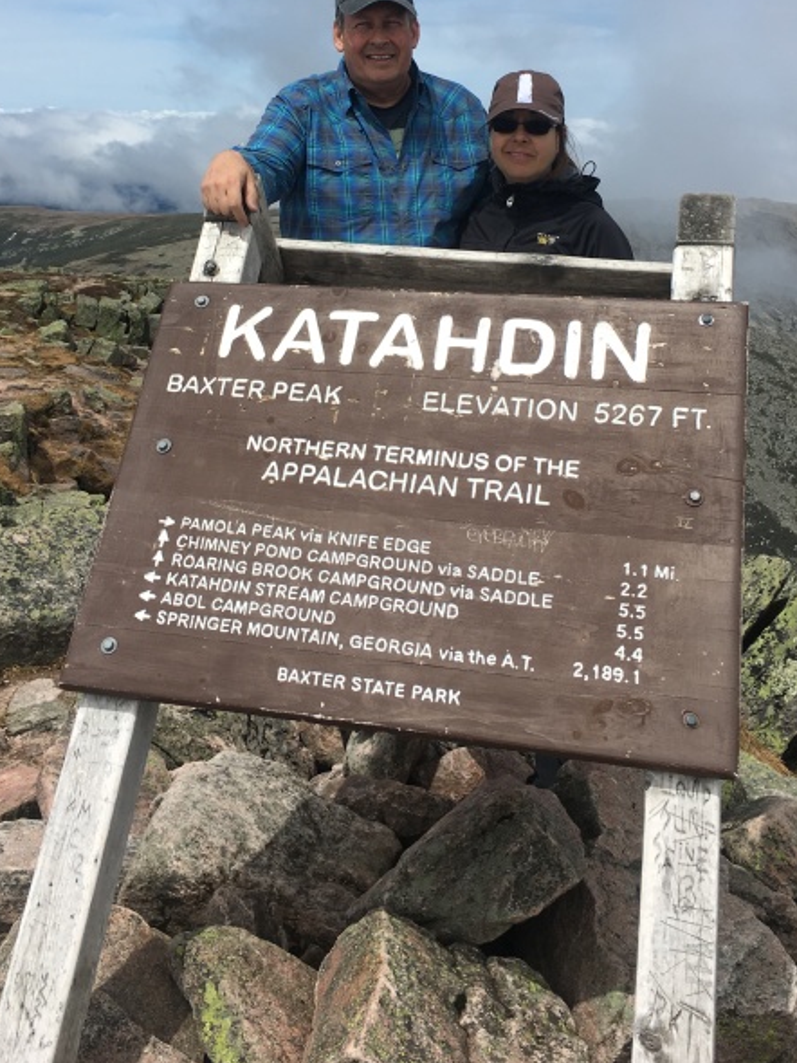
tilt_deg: -6.7
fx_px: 1289
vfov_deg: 43.8
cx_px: 366
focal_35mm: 42
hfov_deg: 34.3
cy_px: 317
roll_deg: -3.2
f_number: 2.2
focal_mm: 4.15
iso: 25
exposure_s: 1/2653
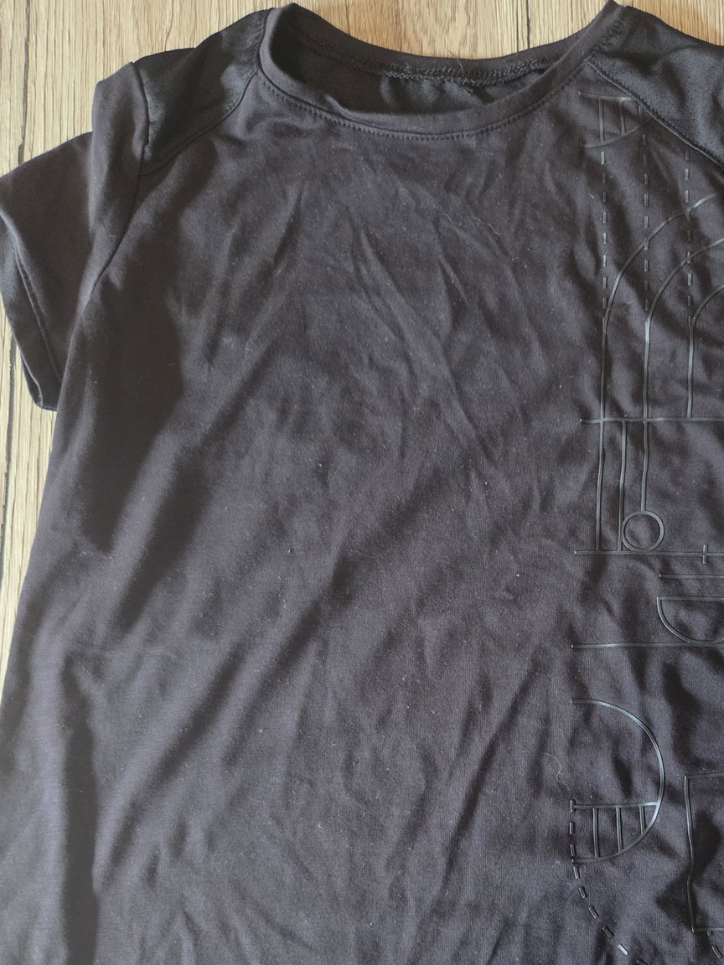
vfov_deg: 54.3
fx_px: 920
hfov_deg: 42.5
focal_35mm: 33
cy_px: 636
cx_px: 469
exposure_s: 1/100
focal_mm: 5.4
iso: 1250
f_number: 1.8
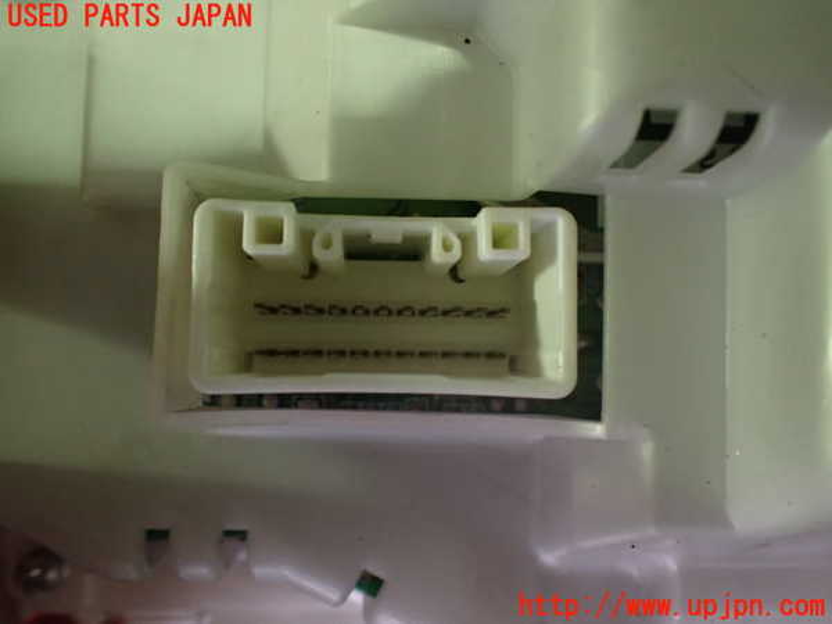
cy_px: 312
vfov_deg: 46.8
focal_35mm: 30
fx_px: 721
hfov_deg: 60.0
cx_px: 416
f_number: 2.3
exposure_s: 1/40
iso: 800
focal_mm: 5.4
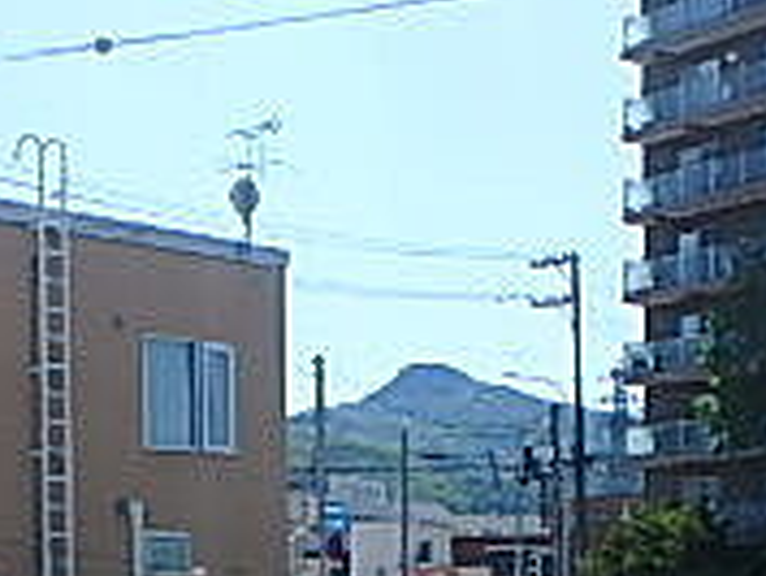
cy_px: 619
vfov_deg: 18.7
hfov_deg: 25.2
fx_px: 1683
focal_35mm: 76
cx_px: 156
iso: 125
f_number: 6
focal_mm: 3.7
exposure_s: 1/500
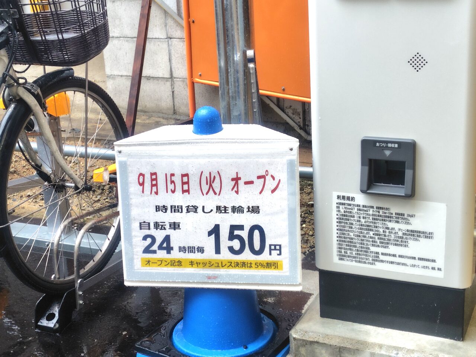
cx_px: 238
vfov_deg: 58.9
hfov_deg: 73.9
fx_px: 316
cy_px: 178
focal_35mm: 23
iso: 206
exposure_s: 1/60
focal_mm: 5.6
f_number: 1.9
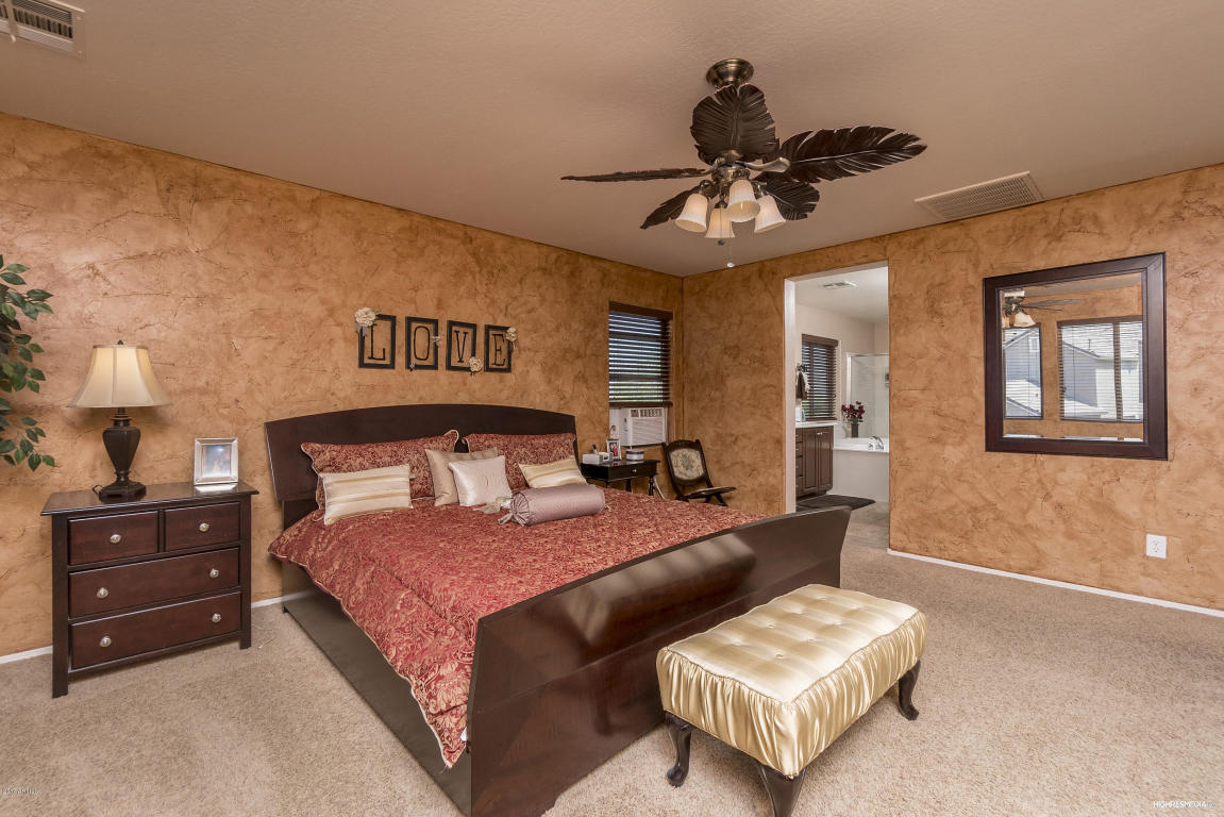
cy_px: 408
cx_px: 612
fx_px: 510
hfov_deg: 100.4
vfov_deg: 77.4
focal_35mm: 15
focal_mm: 10
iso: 400
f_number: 8
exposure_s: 1/200
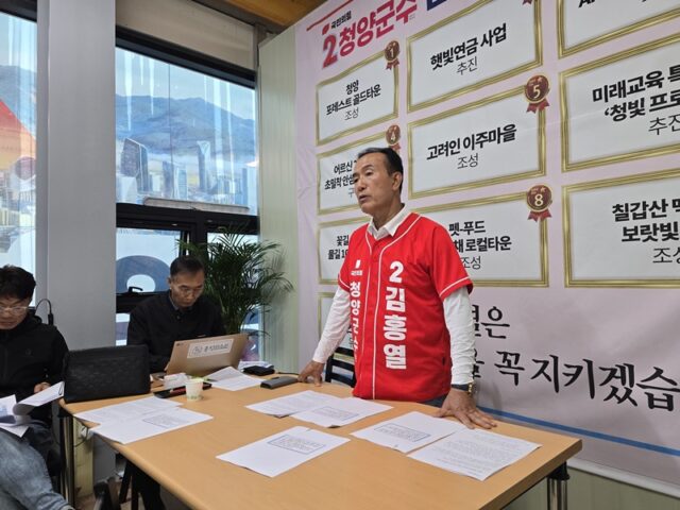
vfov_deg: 58.9
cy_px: 255
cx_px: 340
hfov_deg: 73.9
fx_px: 452
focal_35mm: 23
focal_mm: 6.3
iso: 160
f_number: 1.7
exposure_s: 1/120
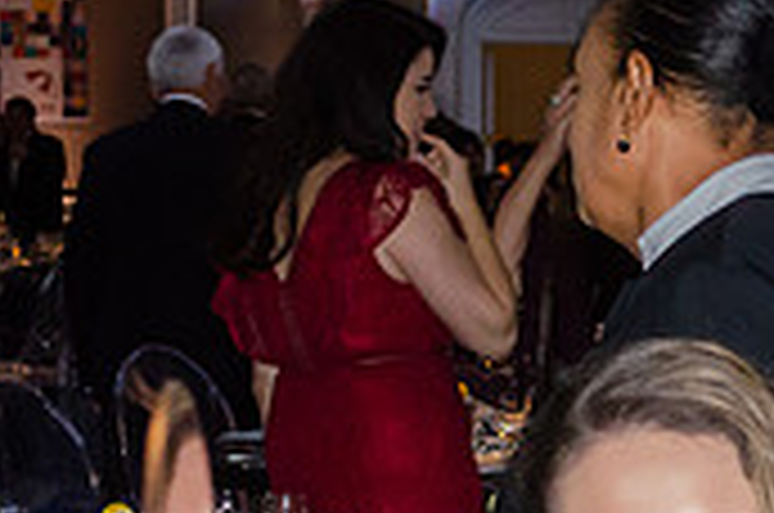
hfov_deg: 10.0
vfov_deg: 6.7
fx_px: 4335
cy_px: 675
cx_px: 936
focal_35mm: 202
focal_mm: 40
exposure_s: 1/60
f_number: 5.3
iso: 2800
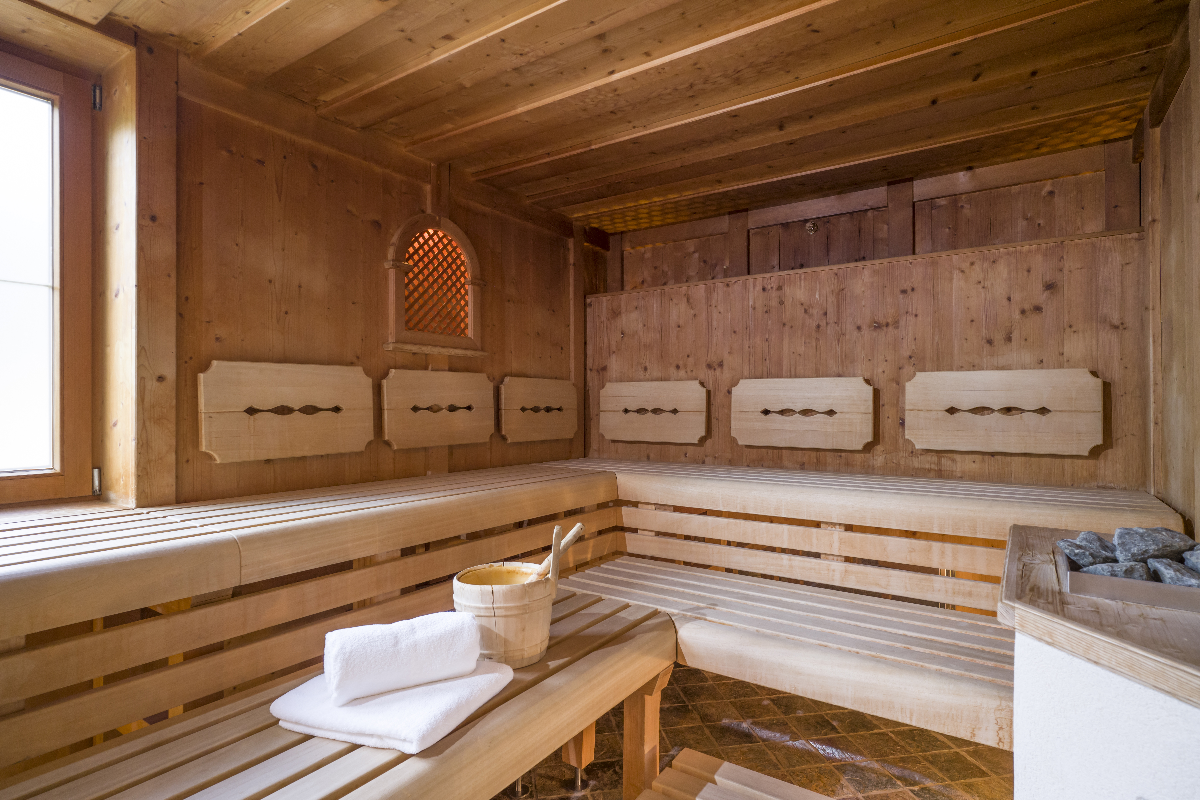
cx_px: 600
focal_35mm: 18
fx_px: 600
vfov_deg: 67.4
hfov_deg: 90.0
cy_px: 400
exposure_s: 1/8
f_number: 3.8
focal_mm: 18
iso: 400
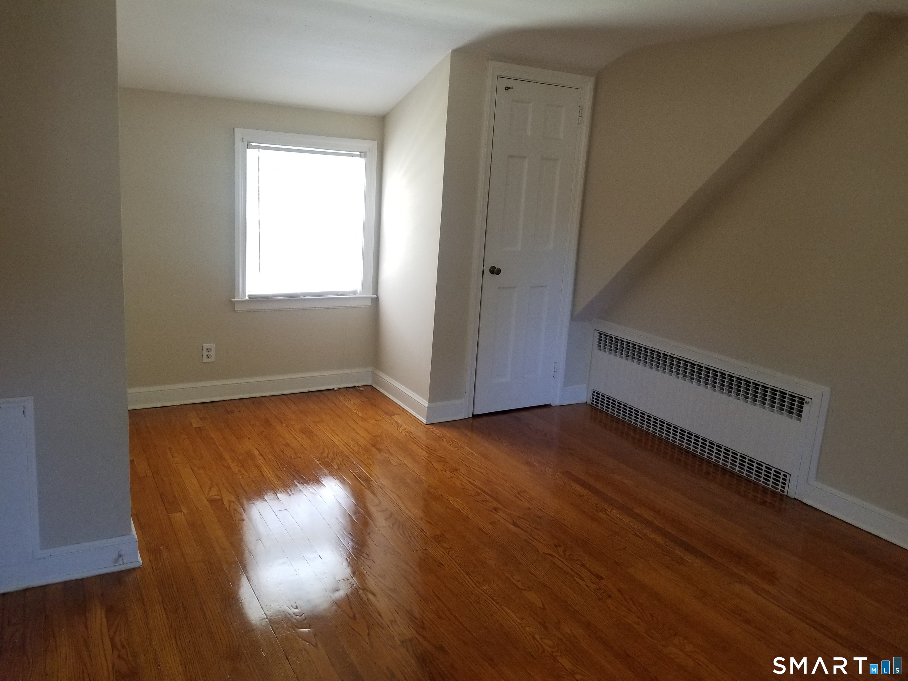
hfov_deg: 67.3
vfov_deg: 53.1
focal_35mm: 26
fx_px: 682
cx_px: 454
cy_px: 340
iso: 160
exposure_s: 1/60
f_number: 1.7
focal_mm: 4.25
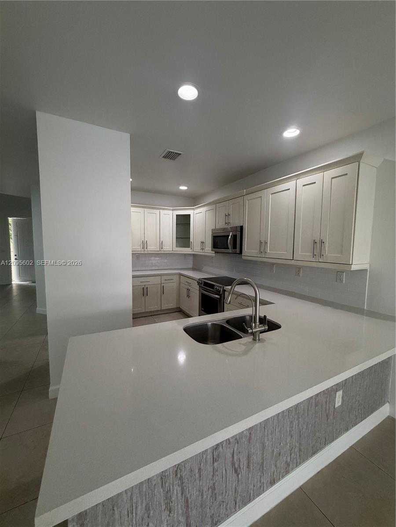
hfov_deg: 85.7
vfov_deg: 102.1
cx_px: 198
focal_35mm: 14
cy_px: 264
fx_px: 214
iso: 320
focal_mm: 2.22
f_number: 2.2
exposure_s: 1/120
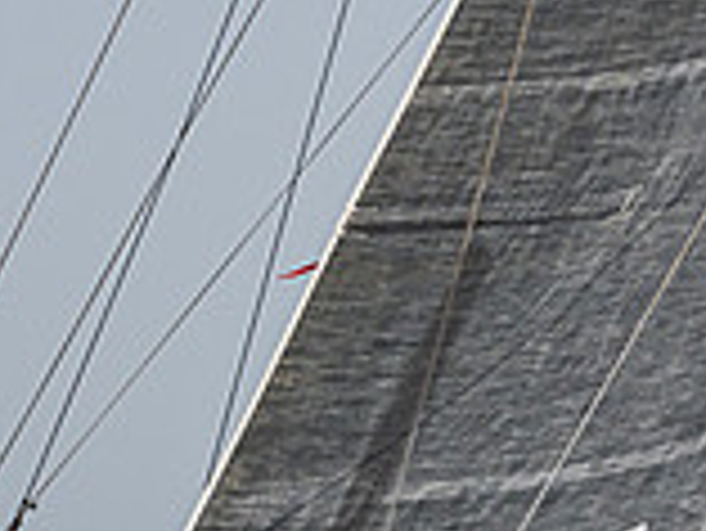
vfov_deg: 2.1
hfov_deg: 2.7
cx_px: 535
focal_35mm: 721
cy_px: 758
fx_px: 14716
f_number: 6.3
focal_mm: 190
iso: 400
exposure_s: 1/5000
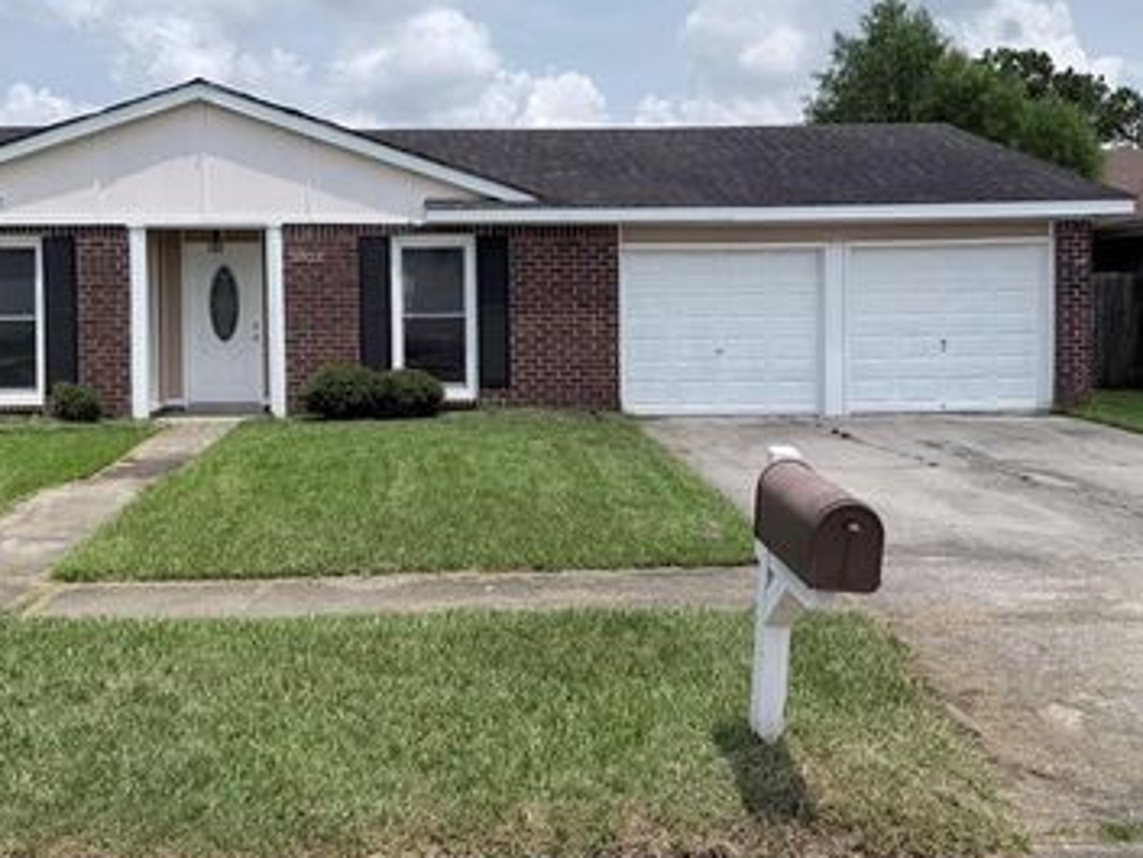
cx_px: 460
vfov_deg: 41.5
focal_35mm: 34
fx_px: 1123
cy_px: 319
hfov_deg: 53.6
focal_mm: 6.76
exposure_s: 1/8130
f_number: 1.78
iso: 80
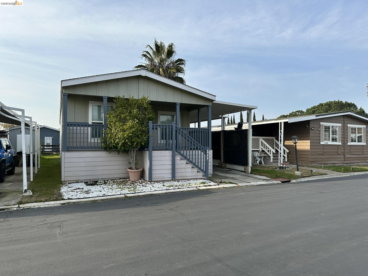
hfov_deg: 71.6
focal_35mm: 24
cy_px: 138
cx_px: 184
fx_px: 255
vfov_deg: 56.8
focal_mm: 6.86
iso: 80
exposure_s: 1/3247
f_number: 1.78
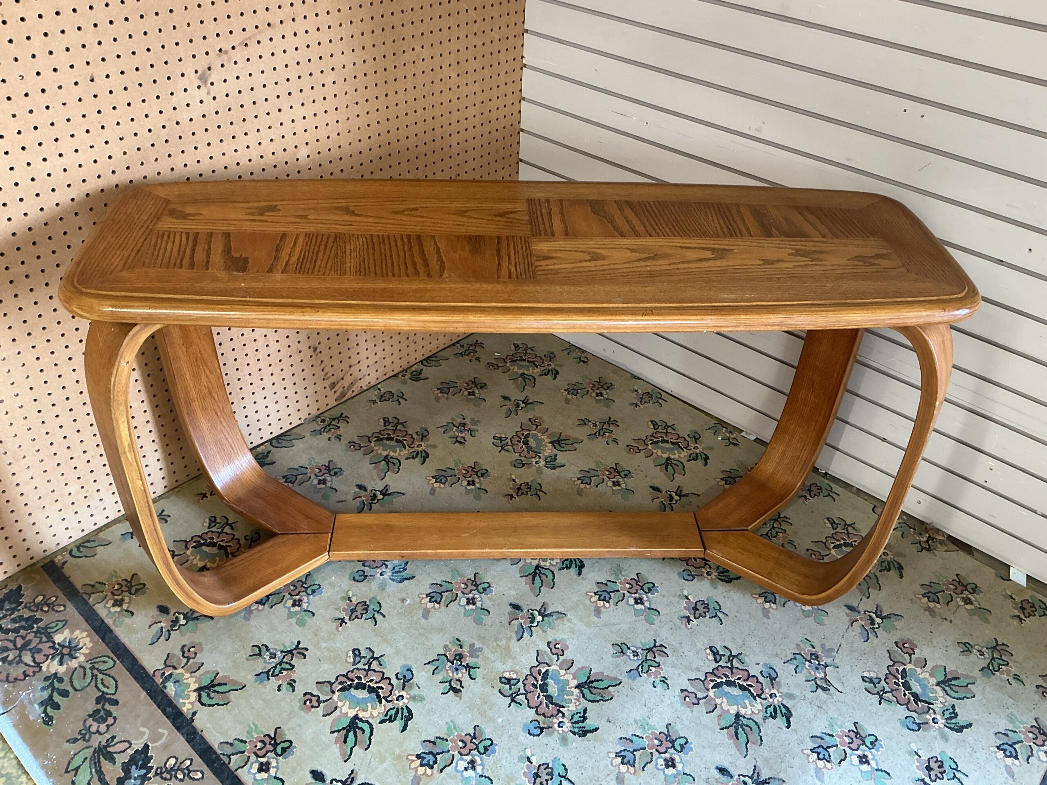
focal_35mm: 29
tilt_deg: -37.7
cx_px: 524
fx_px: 877
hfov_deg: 61.7
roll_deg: -2.9
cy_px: 392
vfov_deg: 48.2
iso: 100
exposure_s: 1/60
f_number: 1.8
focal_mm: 3
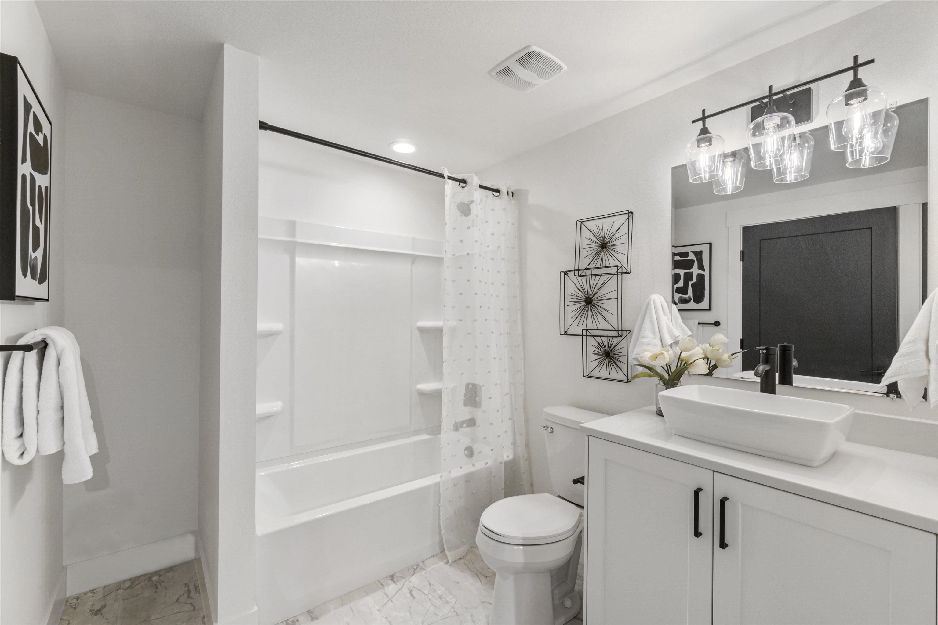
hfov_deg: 100.4
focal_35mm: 15
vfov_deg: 77.3
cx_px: 469
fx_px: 391
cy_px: 312
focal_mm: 10
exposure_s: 1/2.5
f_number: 8
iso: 320
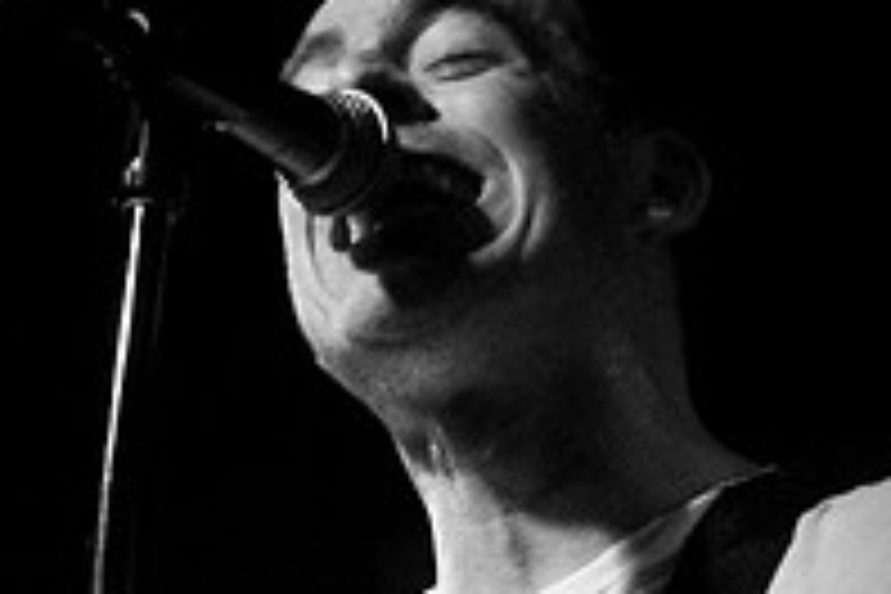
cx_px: -112
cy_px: 724
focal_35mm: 153
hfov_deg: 13.1
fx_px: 3798
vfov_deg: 8.8
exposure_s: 1/50
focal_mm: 35
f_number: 2.8
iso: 800
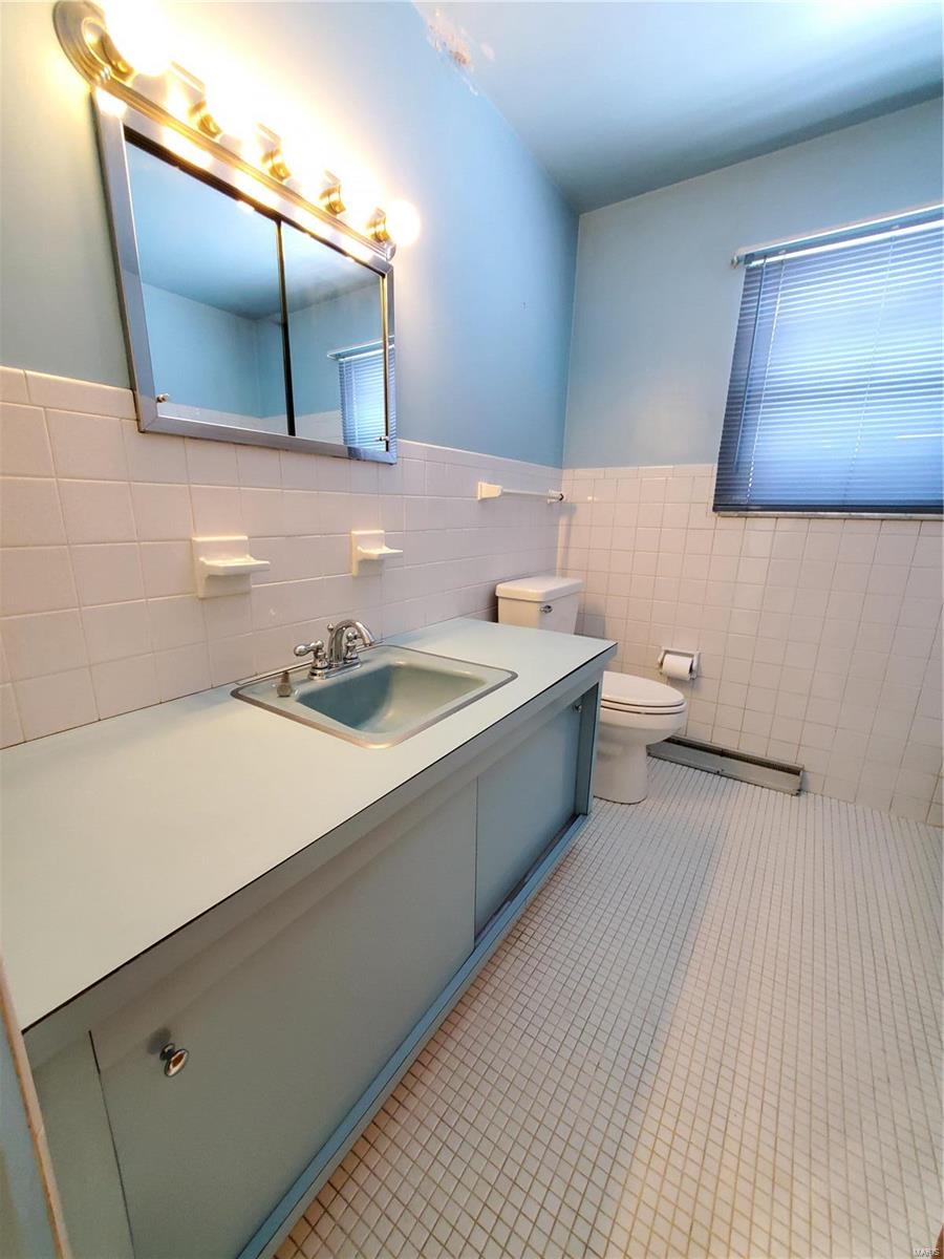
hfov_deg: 89.9
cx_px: 472
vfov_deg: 106.2
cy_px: 630
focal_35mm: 13
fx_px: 473
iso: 800
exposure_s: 1/19
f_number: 2.2
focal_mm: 1.8
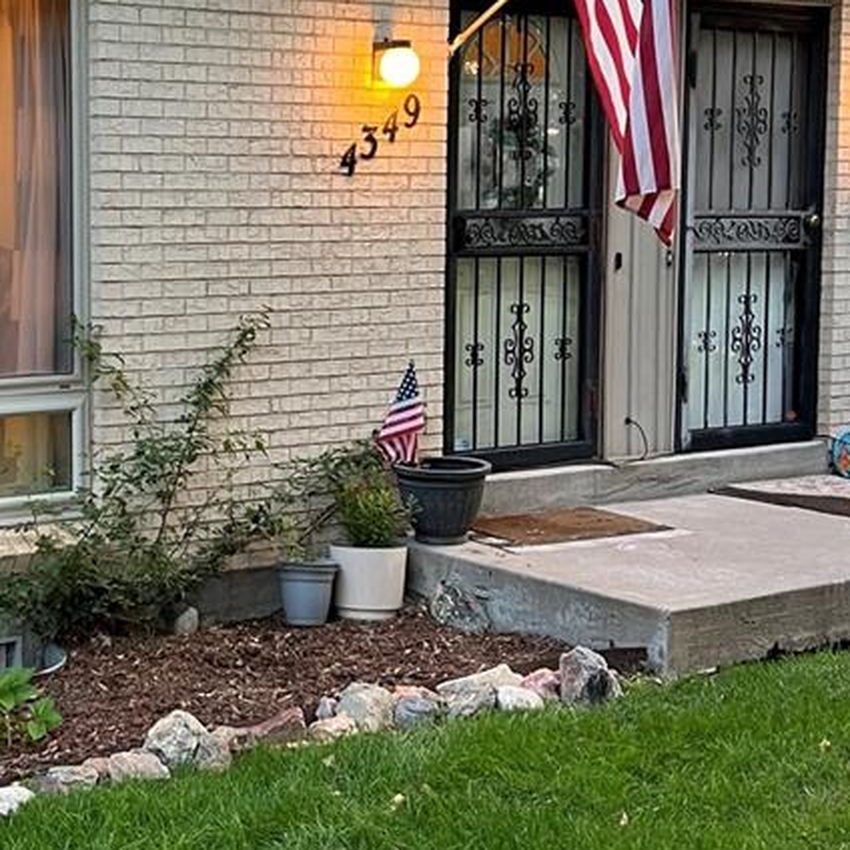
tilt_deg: -4.4
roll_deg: +0.3
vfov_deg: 26.5
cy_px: 363
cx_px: 130
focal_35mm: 65
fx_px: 1806
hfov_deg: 25.9
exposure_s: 1/60
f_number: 1.5
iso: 125
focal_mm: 5.7
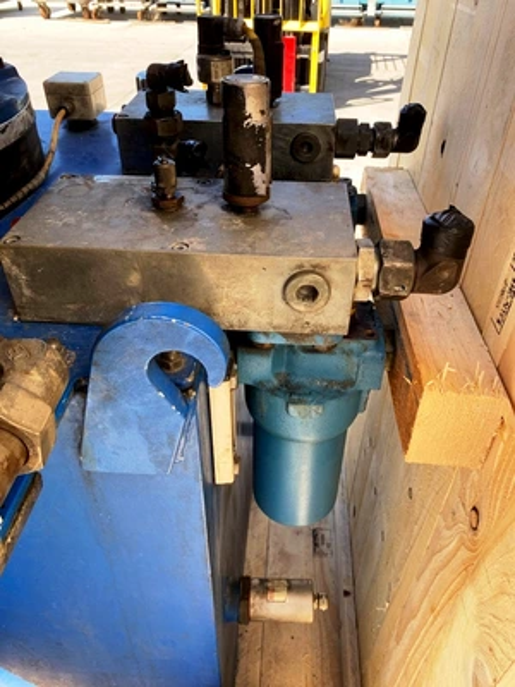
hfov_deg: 53.1
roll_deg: +0.5
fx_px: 516
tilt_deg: -36.9
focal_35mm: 26
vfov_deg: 67.3
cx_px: 258
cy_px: 344
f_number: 1.8
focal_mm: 4.25
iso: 25
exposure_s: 1/264
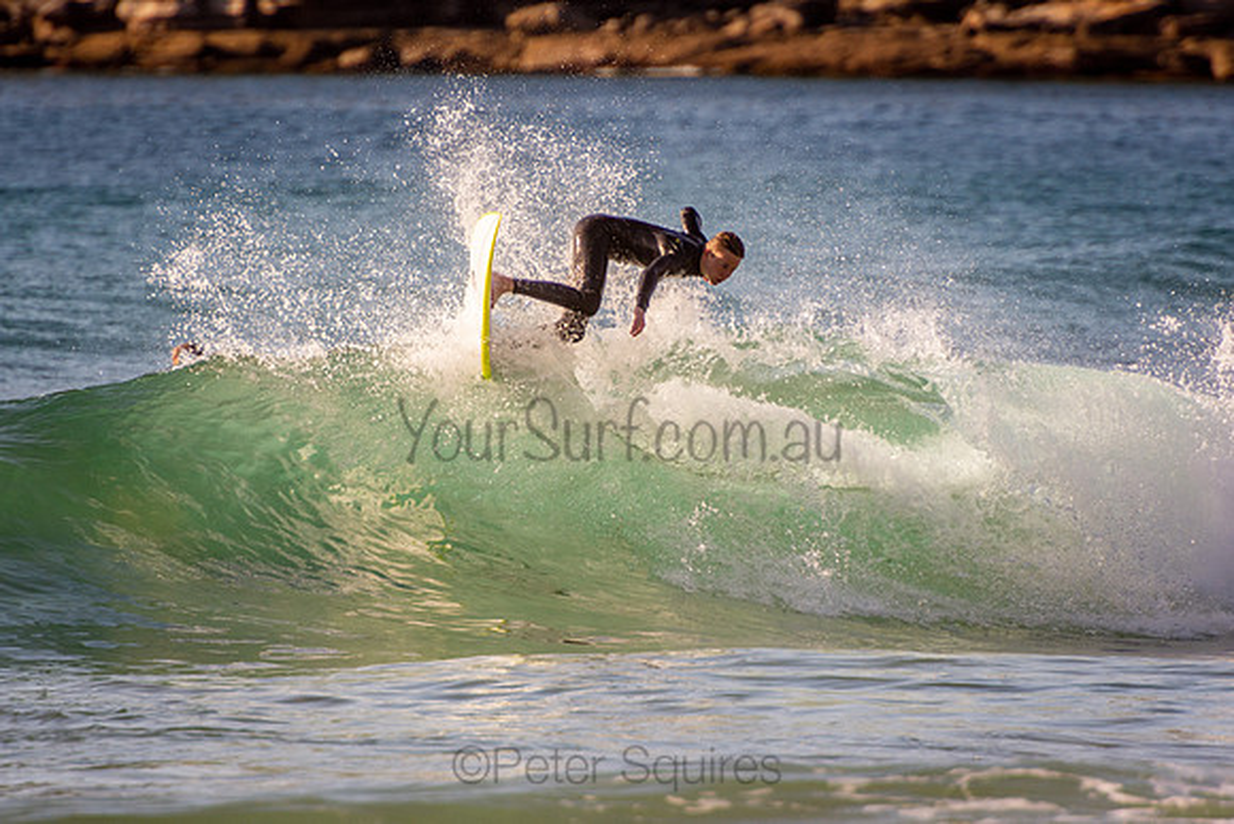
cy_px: 412
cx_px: 617
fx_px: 20571
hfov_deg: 3.4
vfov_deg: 2.3
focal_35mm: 600
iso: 640
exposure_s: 1/2000
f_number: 5.6
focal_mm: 400
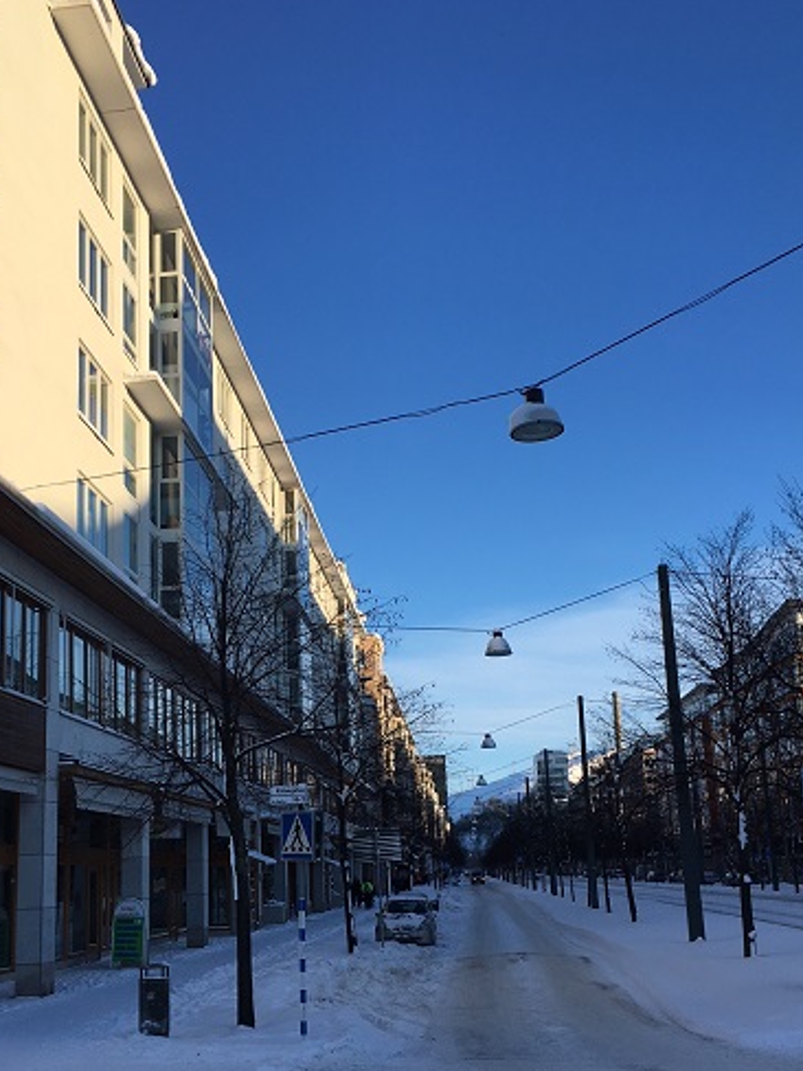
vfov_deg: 48.6
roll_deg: +1.8
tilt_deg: +9.3
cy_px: 654
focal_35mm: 38
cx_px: 318
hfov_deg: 37.6
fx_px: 1175
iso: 25
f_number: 2.2
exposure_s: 1/1099
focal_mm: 4.15
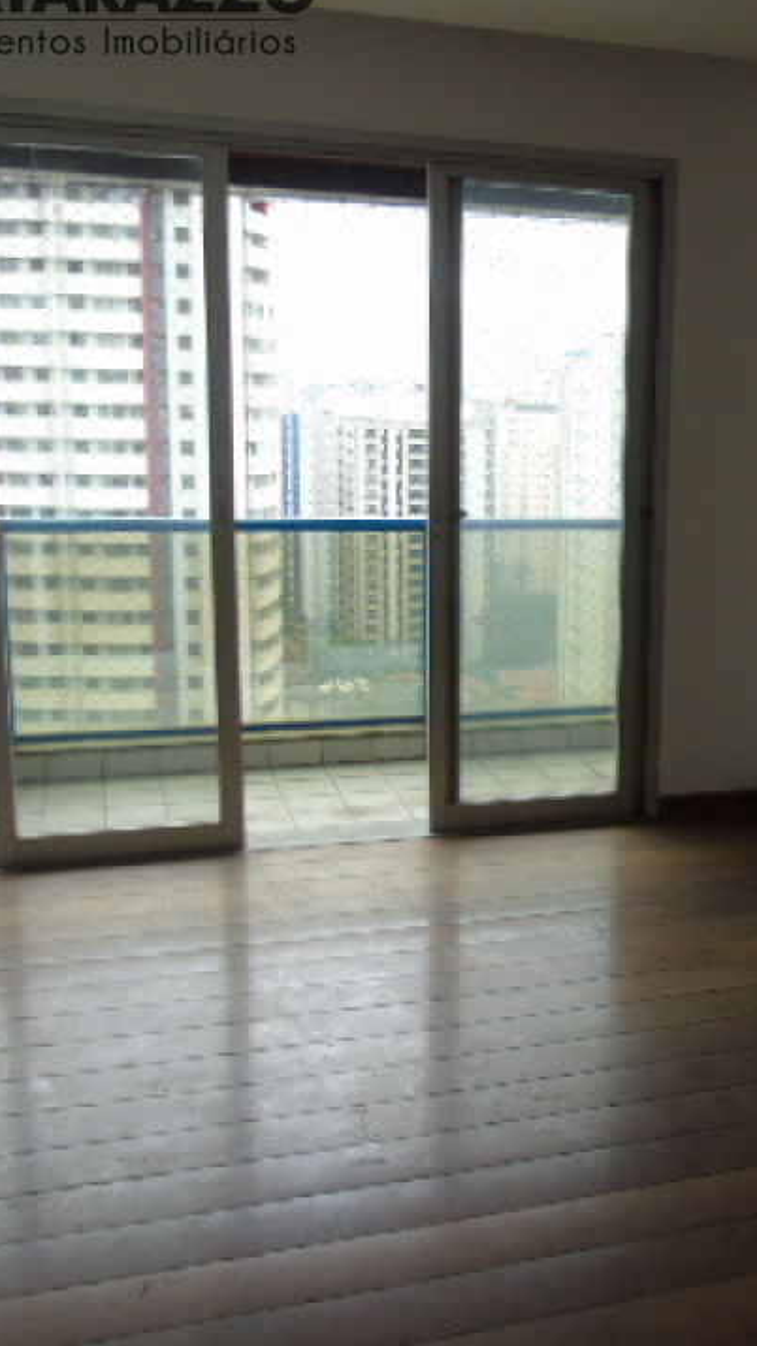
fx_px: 1392
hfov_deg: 29.4
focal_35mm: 39
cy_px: 685
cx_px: 655
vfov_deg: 51.6
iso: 80
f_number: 3.4
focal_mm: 4.4
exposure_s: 1/100
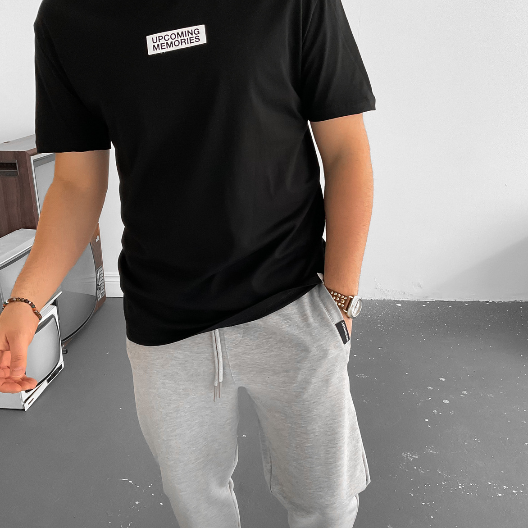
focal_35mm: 35
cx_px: 262
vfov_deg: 47.2
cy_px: 272
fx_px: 604
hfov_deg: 47.2
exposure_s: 1/60
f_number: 1.8
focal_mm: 3
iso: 100
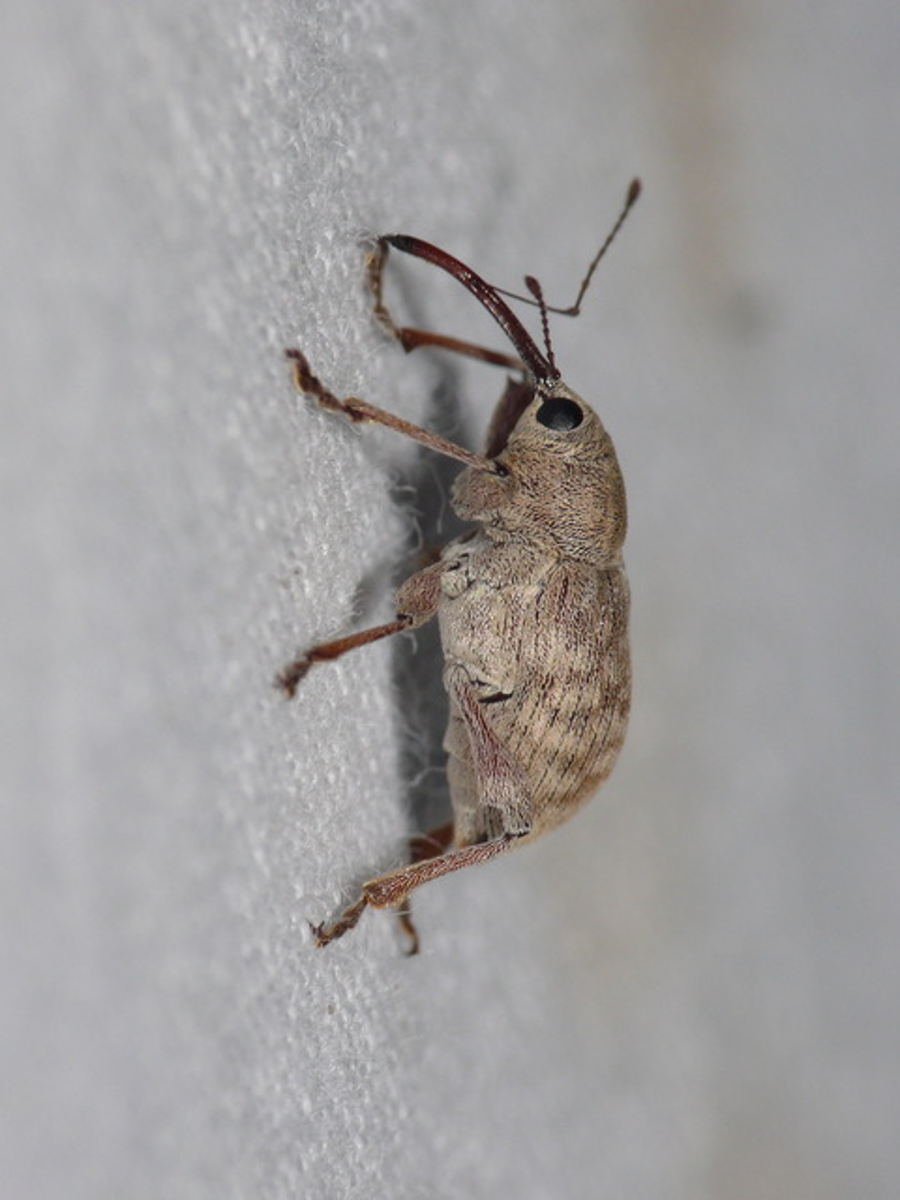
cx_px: 450
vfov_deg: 4.7
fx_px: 14560
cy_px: 600
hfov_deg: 3.5
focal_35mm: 420
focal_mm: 88.8
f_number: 11
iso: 200
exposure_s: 1/640
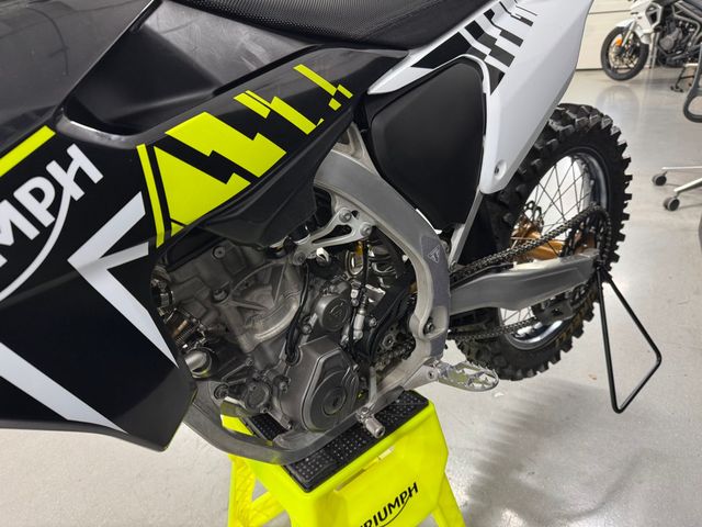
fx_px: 487
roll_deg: +6.2
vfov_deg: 56.8
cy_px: 264
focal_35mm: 24
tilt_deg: -25.5
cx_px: 351
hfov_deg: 71.6
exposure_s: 1/50
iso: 250
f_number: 1.78
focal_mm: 6.76
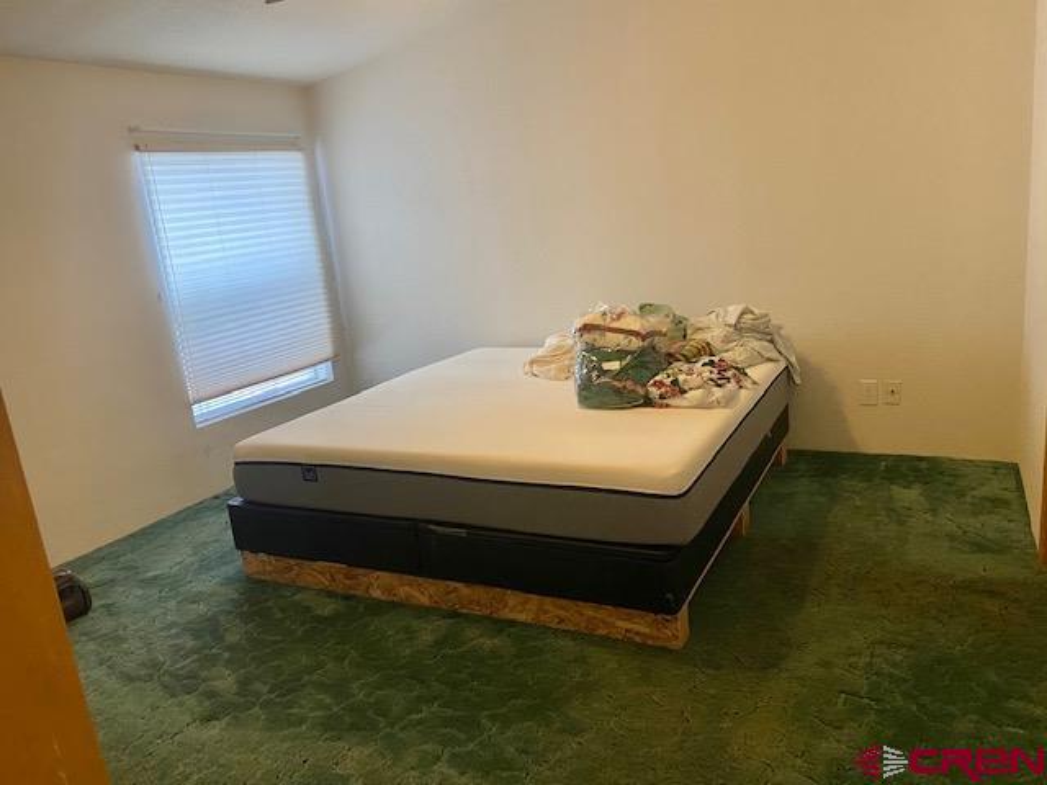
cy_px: 392
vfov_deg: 53.1
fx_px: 786
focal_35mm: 26
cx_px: 524
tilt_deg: -14.6
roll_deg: +5.9
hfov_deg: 67.3
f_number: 1.8
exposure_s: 1/40
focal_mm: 4.25
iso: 400
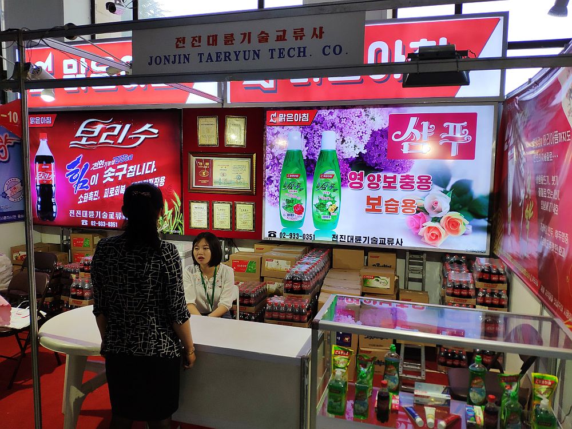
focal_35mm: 21
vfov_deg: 63.4
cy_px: 214
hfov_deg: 79.0
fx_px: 347
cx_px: 286
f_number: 1.8
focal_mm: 4.22
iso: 102
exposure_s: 1/100
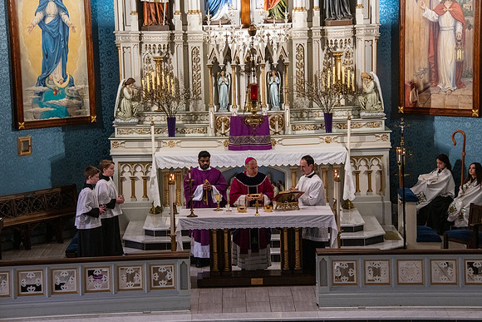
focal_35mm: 112
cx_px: 241
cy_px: 161
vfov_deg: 12.2
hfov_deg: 18.3
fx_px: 1500
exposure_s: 1/80
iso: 4000
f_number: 11
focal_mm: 112
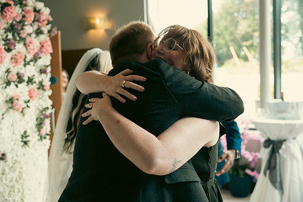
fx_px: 354
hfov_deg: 46.4
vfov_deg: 31.9
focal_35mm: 42
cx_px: 152
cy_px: 101
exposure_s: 1/160
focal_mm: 42
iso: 500
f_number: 3.5
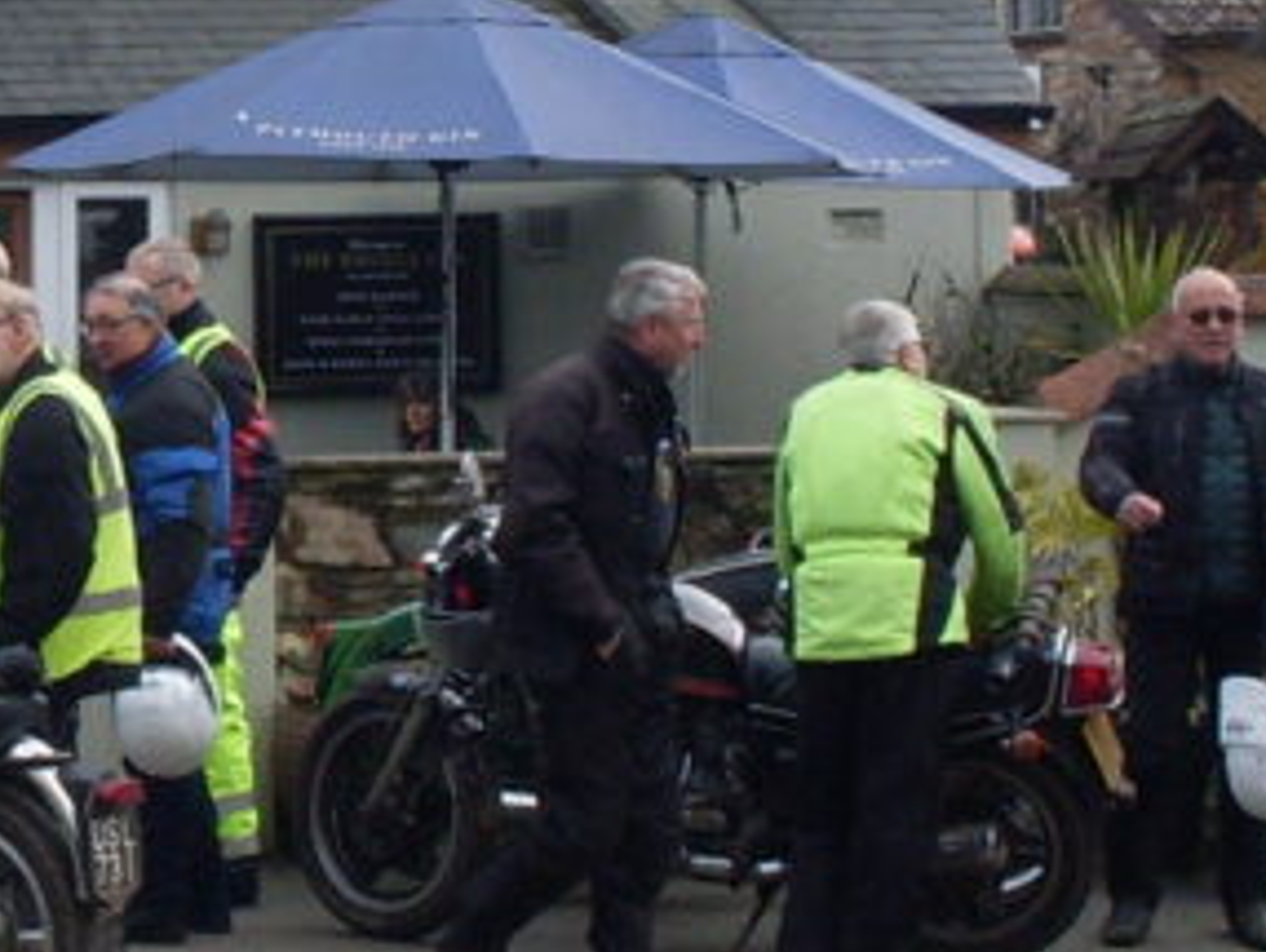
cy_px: 350
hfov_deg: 14.1
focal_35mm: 136
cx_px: -159
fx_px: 4978
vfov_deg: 10.9
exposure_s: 1/125
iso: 80
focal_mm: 6.3
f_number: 8.4
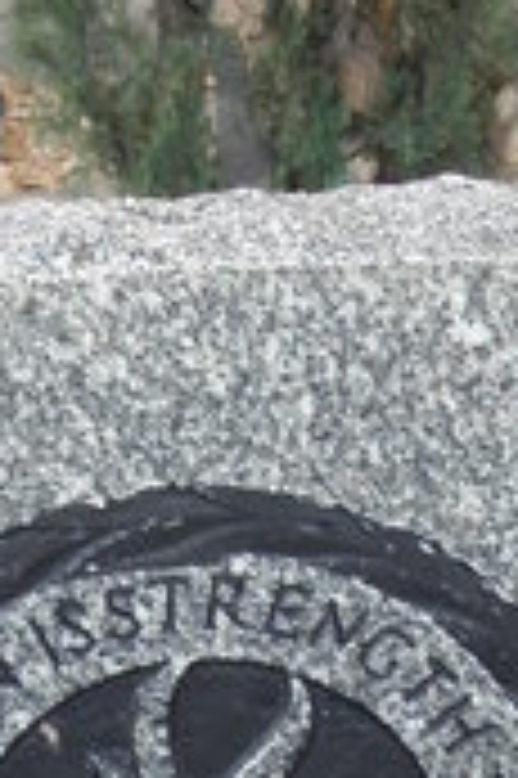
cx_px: 212
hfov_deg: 10.9
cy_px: 1124
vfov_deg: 15.3
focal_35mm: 125
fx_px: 2703
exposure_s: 1/30
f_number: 2.8
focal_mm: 4.6
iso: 80
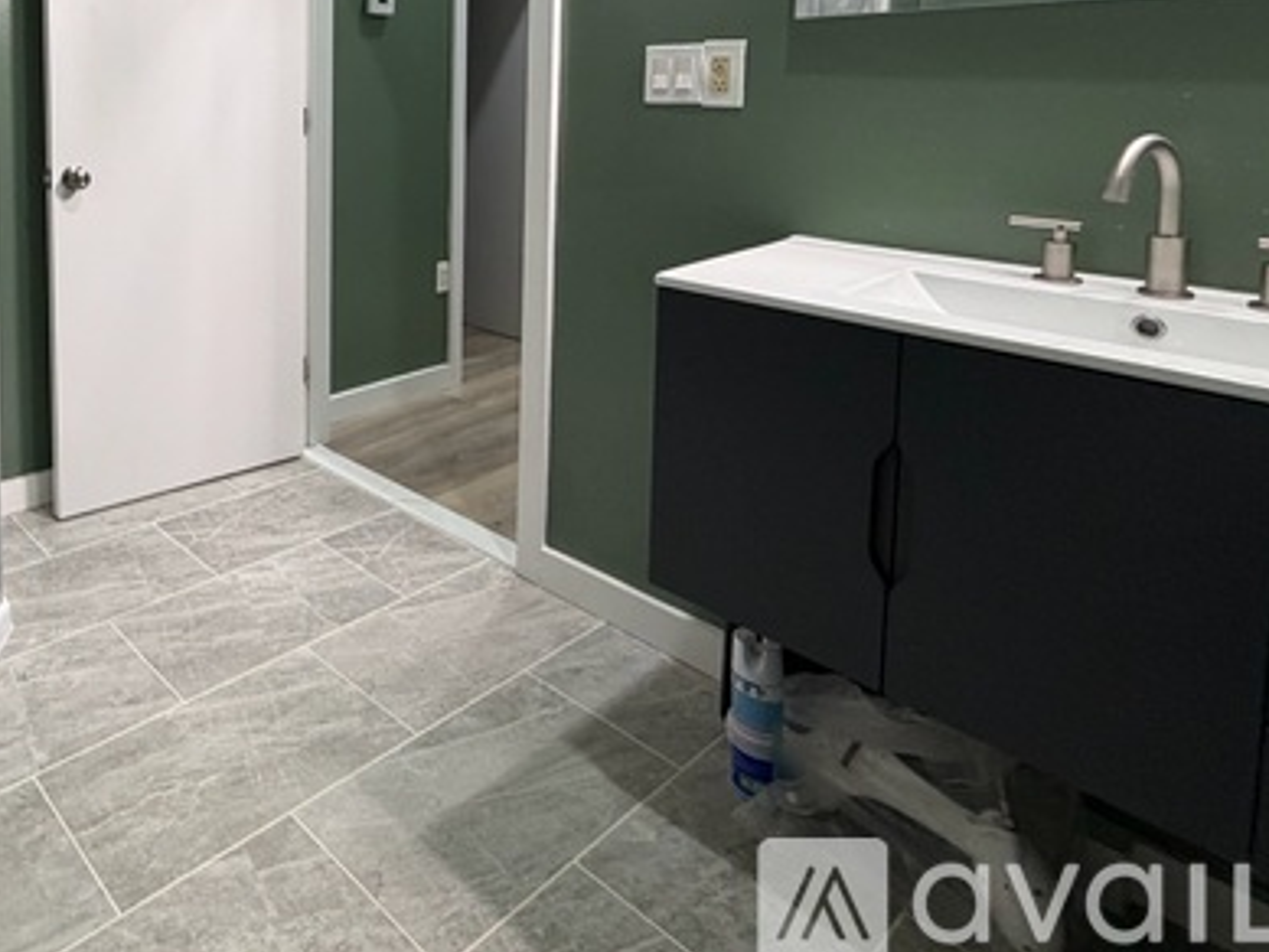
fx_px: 880
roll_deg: +0.1
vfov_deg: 52.1
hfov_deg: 63.2
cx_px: 197
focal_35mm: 24
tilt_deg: -5.2
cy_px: 153
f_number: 2.2
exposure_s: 1/60
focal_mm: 2.22
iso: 250
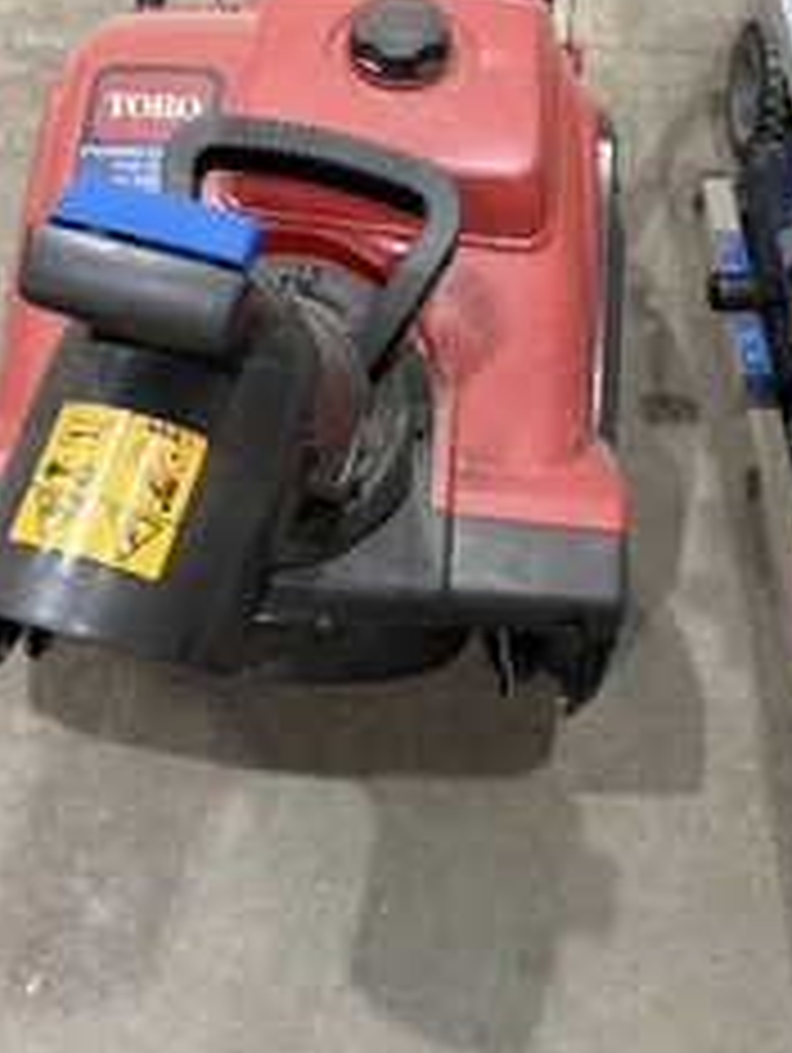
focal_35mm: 41
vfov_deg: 44.2
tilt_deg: -51.0
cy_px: 266
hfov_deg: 35.2
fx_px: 1248
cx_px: 378
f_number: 1.78
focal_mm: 6.76
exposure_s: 1/60
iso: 160
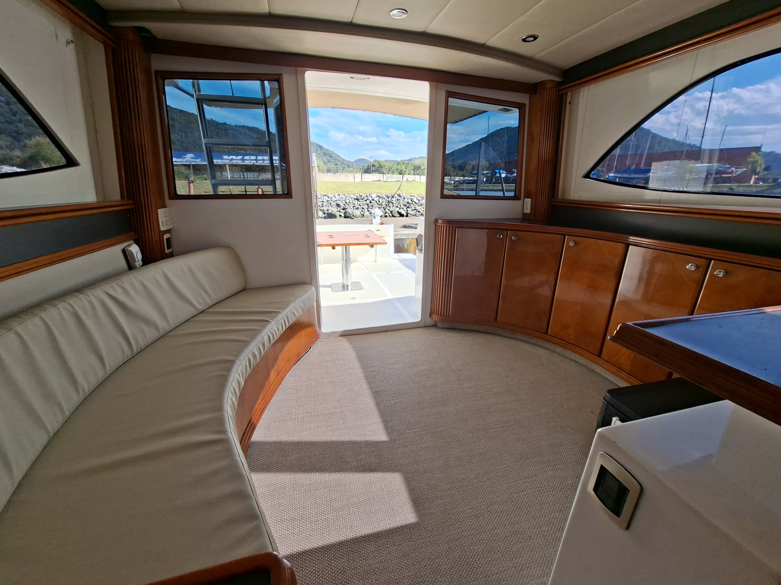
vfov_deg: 89.9
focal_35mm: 13
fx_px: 293
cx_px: 390
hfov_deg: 106.2
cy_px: 292
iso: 40
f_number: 2.2
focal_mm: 1.74
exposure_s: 1/140
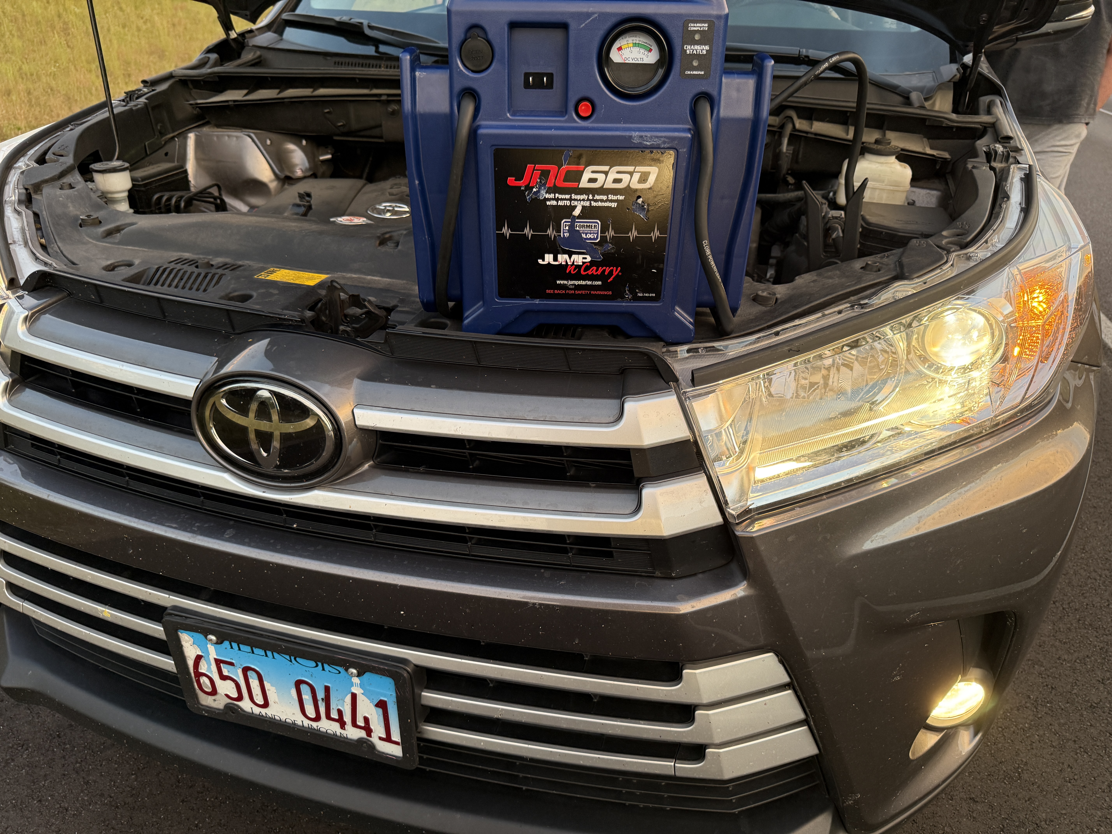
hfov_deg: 71.6
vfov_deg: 56.8
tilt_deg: -28.7
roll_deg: -3.1
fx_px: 771
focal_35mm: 24
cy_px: 417
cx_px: 556
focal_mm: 6.76
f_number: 1.78
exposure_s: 1/76
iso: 200
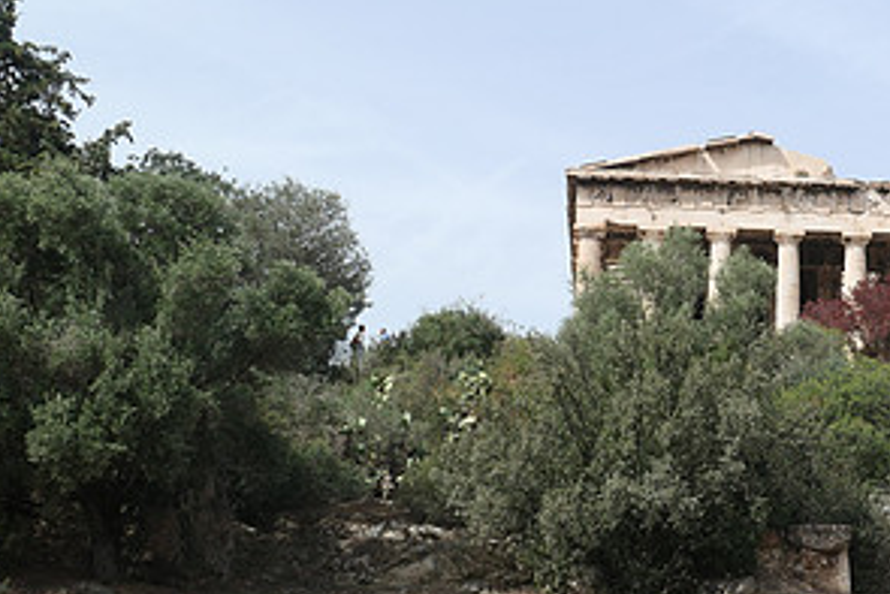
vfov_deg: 21.6
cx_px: 806
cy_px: 276
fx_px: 1558
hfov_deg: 30.4
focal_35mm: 63
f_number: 5
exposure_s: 1/800
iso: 200
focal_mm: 11.7
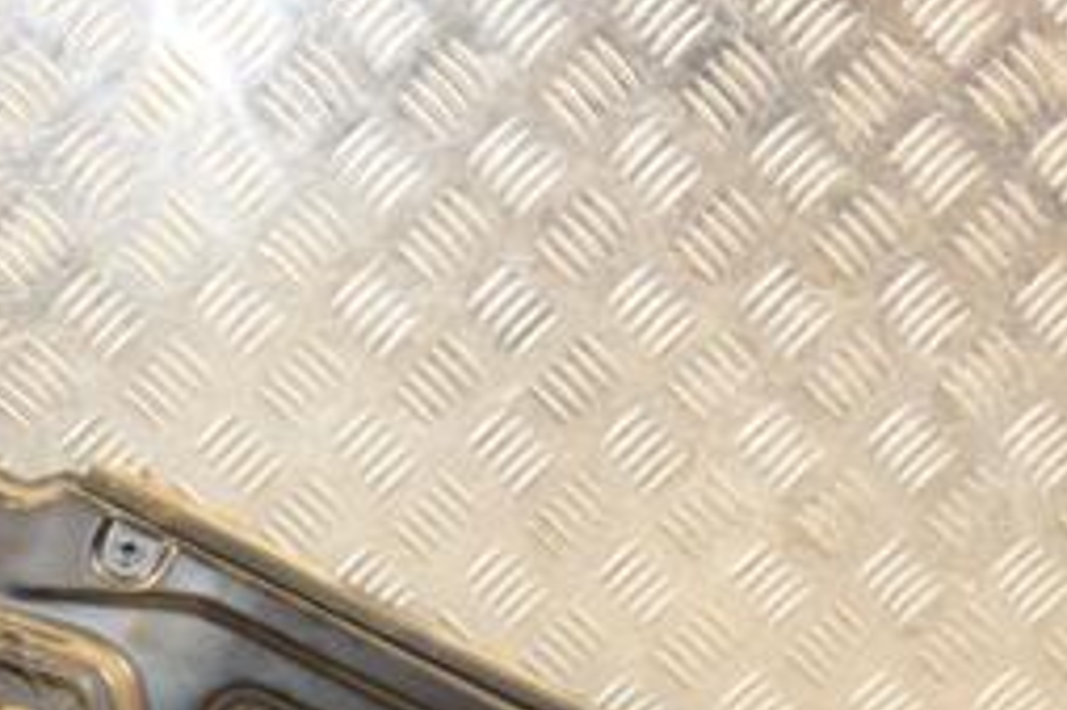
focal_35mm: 85
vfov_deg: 15.6
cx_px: 214
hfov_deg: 23.6
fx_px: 2518
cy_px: 790
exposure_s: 1/200
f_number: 5
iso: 800
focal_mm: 24
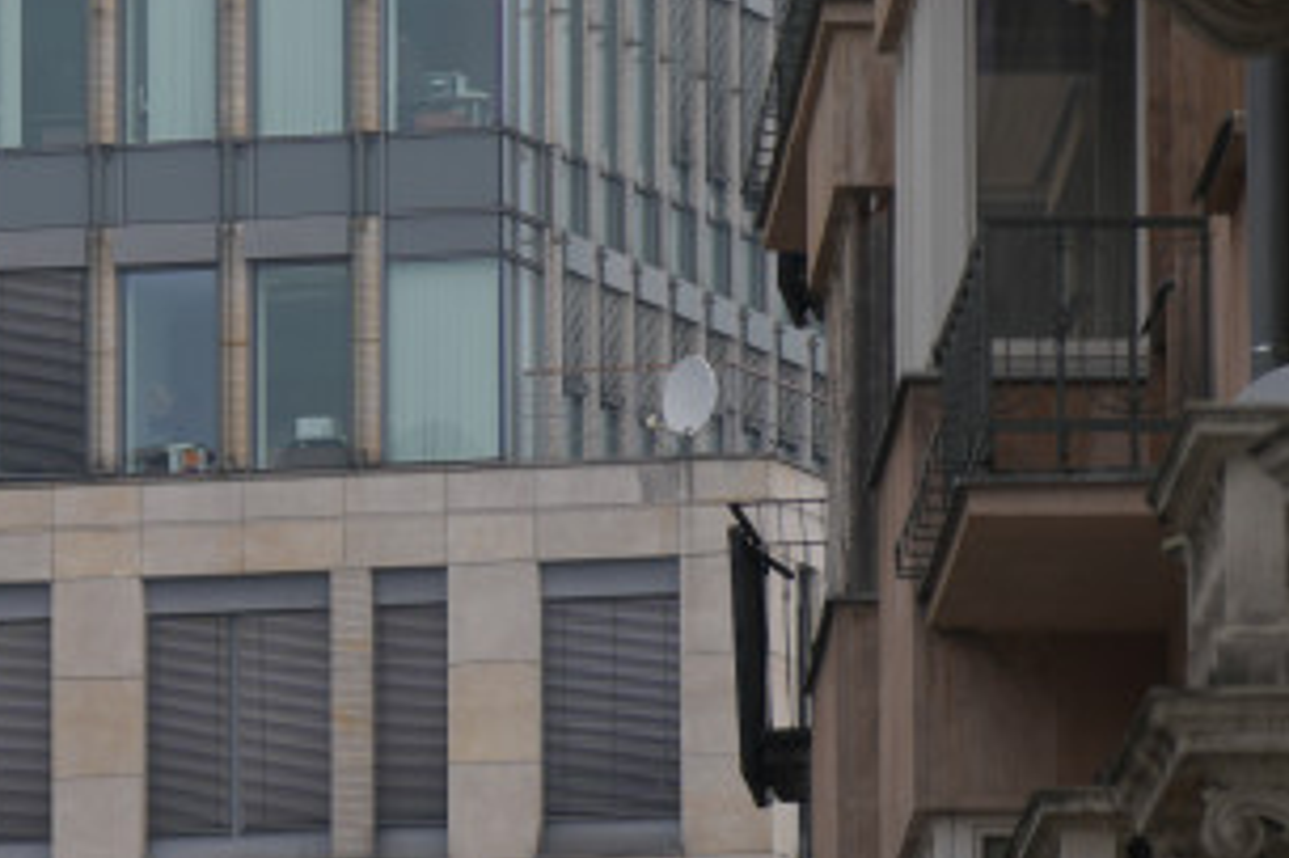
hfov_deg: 3.3
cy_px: -118
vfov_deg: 2.2
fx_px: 22437
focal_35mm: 627
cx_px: -283
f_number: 4
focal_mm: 180
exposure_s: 1/800
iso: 100
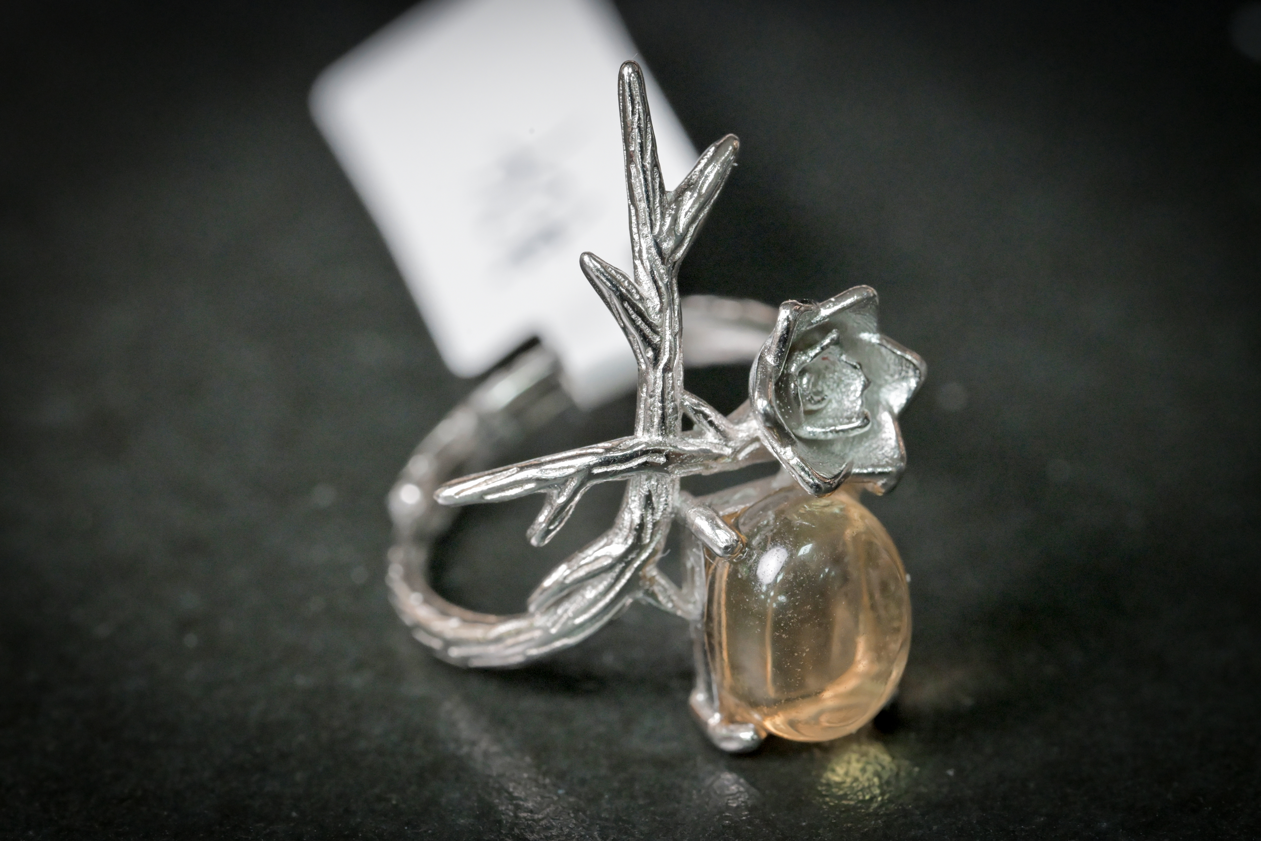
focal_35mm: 105
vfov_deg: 13.0
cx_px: 630
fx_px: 3678
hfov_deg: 19.5
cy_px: 420
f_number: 16
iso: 7200
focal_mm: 105
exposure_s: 1/125
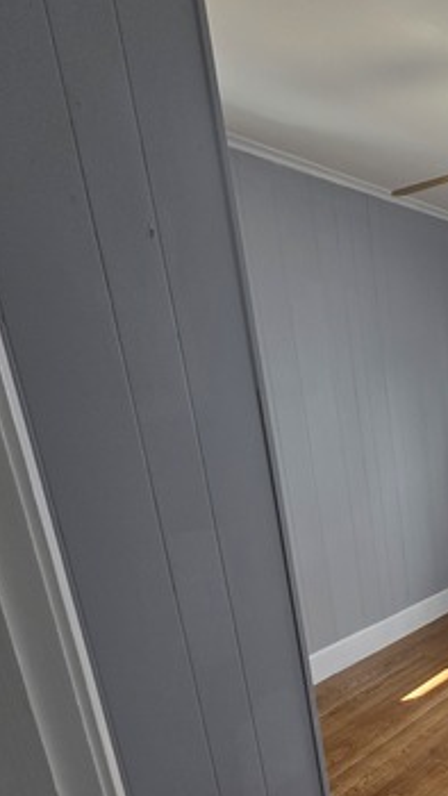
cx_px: 523
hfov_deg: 35.0
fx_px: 570
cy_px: 572
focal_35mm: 27
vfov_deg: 66.6
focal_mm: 2.2
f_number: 1.9
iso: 80
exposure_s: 1/120
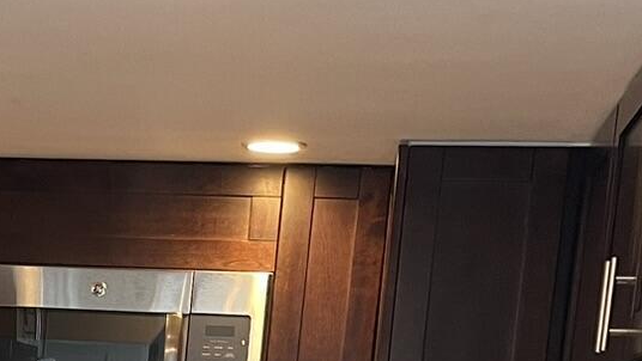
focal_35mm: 104
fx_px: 1771
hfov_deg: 19.4
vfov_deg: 10.6
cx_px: -123
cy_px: 741
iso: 200
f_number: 1.6
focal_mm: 5.1
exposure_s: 1/60
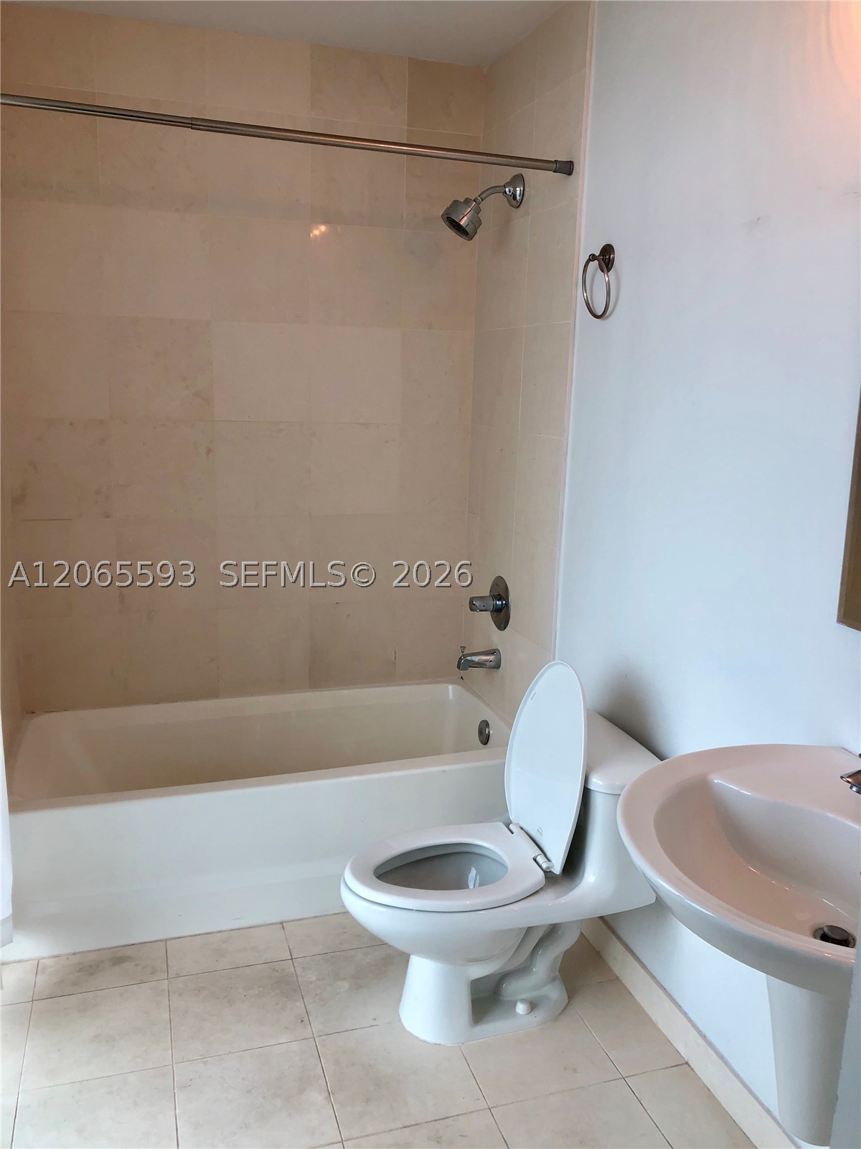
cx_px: 430
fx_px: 929
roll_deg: -0.4
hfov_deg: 49.7
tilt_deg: -12.6
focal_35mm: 28
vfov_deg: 63.4
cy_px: 574
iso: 20
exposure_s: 1/127
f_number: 1.8
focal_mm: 3.99
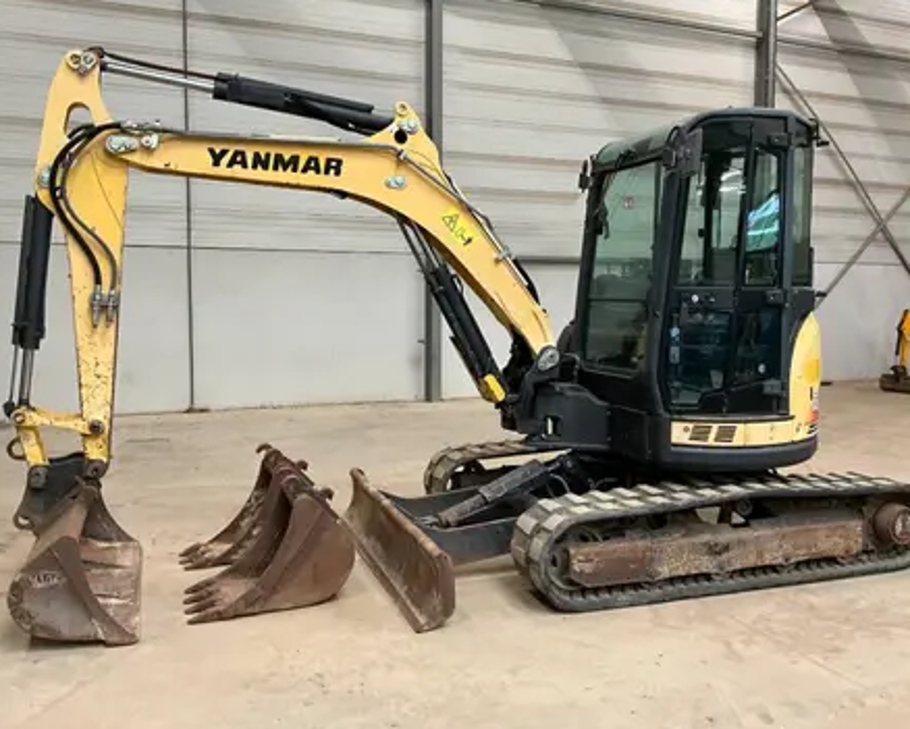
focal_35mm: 31
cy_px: 359
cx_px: 455
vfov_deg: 47.2
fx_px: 835
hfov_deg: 57.1
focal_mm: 3
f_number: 1.8
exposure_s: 1/60
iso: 160
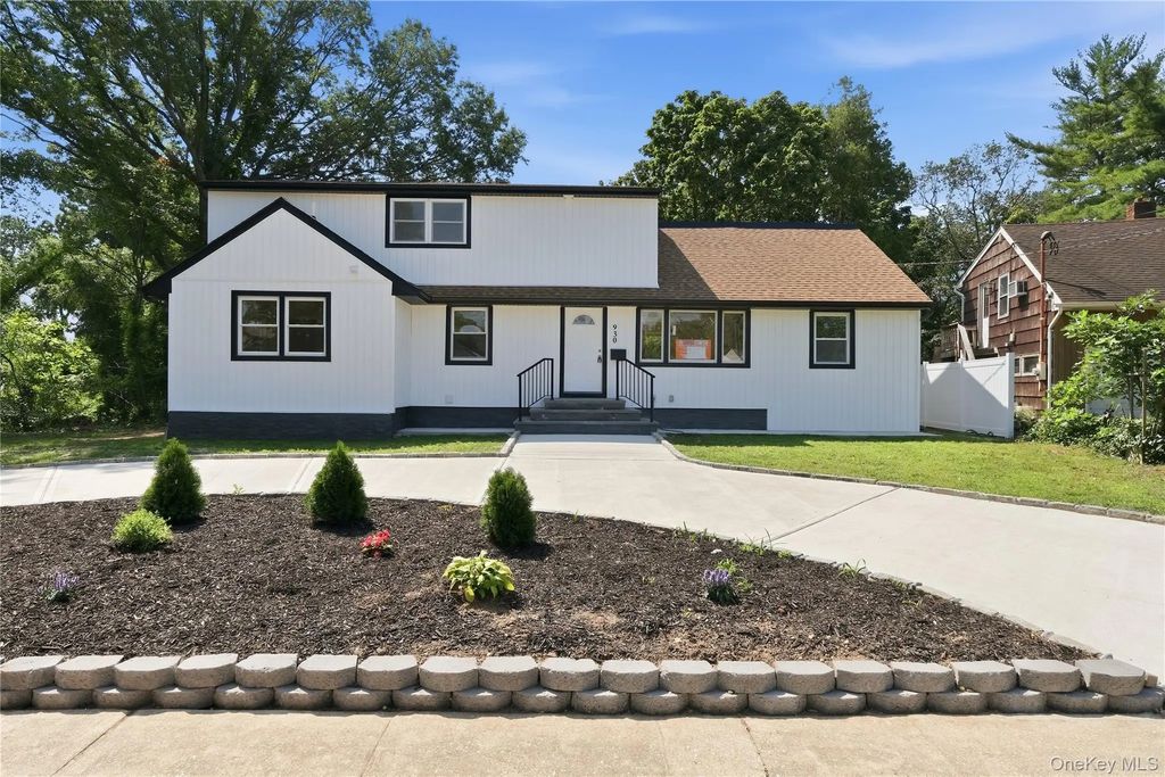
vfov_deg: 59.5
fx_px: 680
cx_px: 582
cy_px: 388
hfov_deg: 81.2
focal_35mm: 21
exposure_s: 1/350
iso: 200
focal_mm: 14.1
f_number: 8
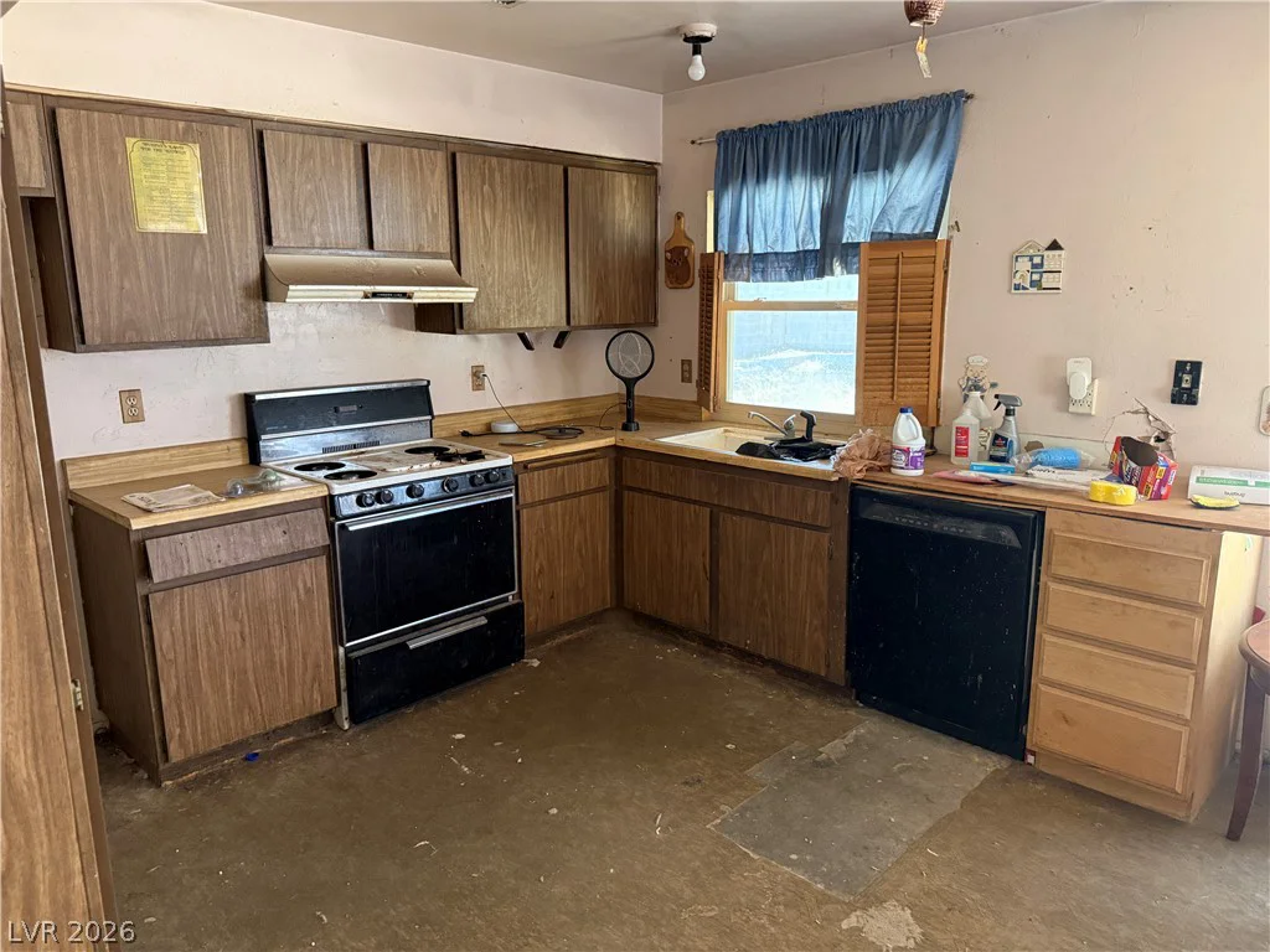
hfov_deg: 71.6
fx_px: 881
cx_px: 635
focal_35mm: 24
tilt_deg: -9.1
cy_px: 476
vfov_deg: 56.8
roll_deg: +0.8
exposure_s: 1/60
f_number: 1.78
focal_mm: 6.76
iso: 640
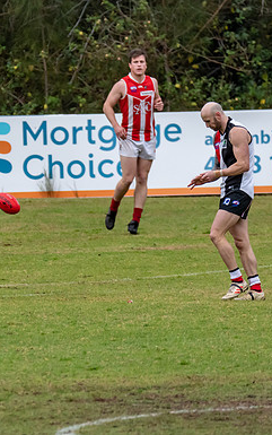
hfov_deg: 1.3
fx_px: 12392
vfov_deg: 2.0
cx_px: -72
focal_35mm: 1046
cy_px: 188
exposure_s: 1/5000
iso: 1250
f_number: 7.1
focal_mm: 400
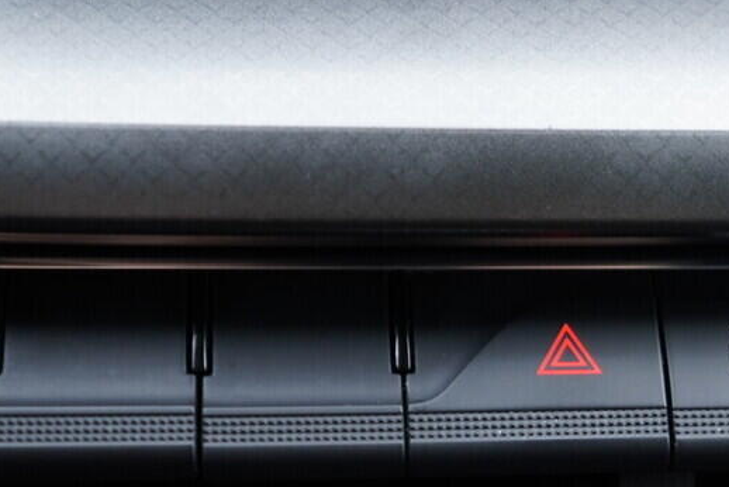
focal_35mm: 100
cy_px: 477
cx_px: 647
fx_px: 2026
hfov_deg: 20.0
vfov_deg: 13.5
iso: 320
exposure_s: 1/40
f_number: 2.8
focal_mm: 24
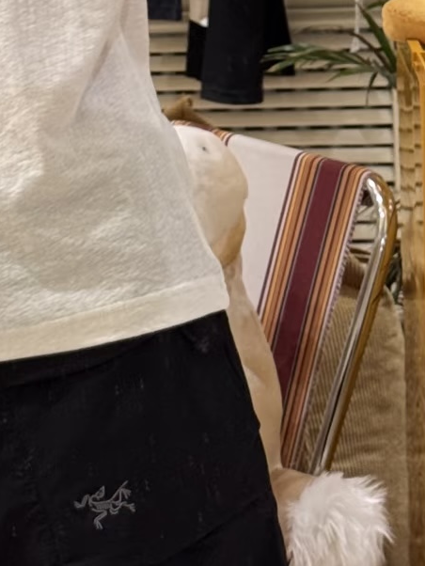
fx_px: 2503
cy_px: -94
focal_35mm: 153
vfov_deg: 12.6
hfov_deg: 9.6
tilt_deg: -17.6
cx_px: -6
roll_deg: +1.4
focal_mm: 6.76
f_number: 1.78
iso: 125
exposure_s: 1/50
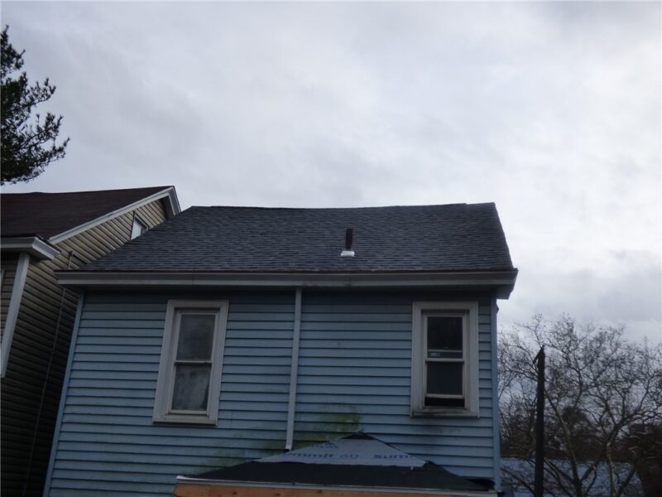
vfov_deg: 38.7
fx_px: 708
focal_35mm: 37
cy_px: 248
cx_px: 331
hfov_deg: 50.1
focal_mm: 6.47
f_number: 3.5
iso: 160
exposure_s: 1/1300
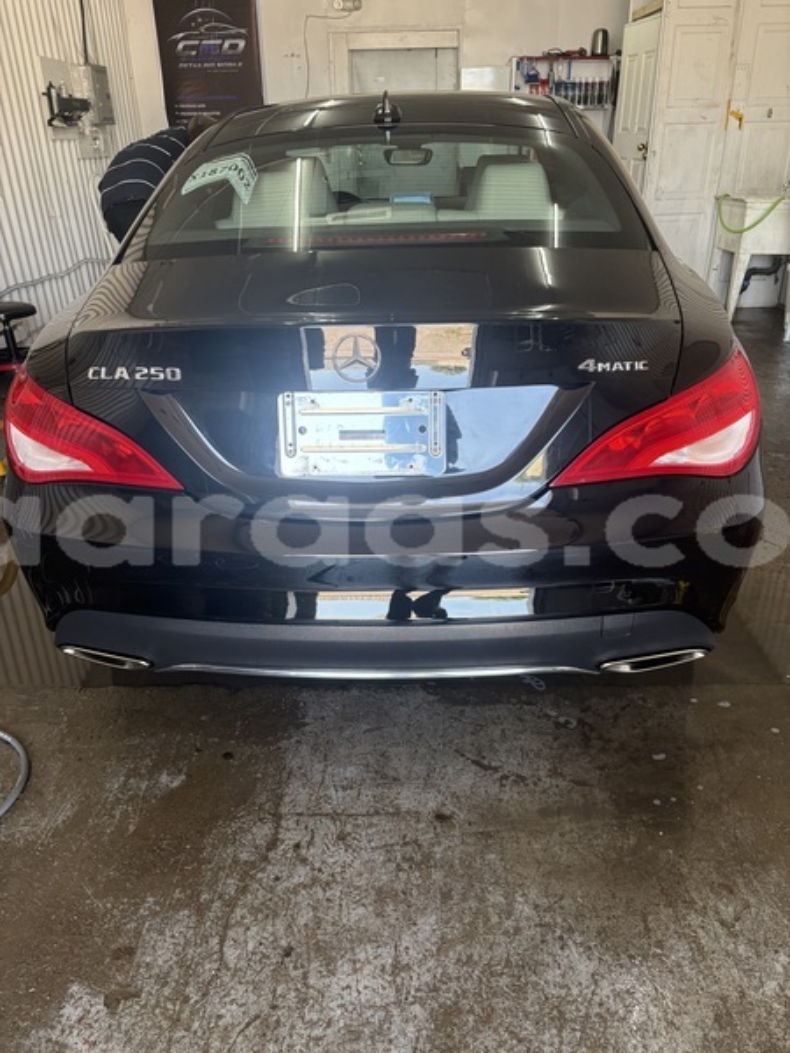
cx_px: 395
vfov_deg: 67.3
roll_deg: +1.4
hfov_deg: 53.1
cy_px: 526
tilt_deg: -26.0
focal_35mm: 26
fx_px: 791
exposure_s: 1/142
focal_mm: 5.96
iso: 125
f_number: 1.6
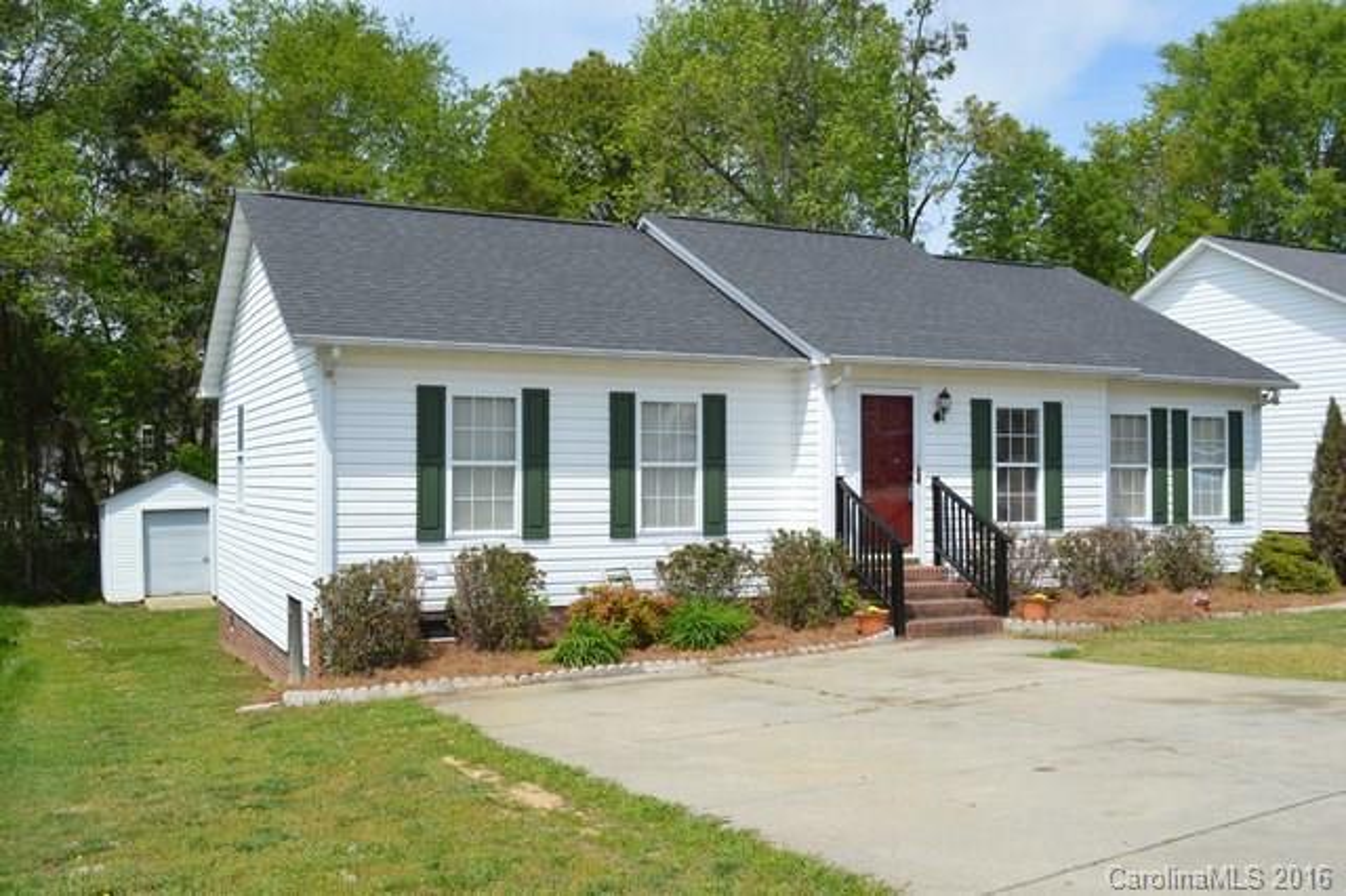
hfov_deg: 57.2
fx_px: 1233
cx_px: 673
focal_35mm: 33
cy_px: 448
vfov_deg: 39.9
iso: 100
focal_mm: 22
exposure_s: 1/320
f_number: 9
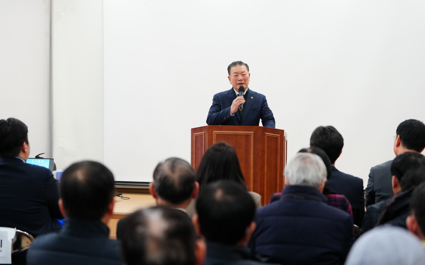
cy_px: 137
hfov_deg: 28.6
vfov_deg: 18.1
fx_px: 834
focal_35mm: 72
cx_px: 213
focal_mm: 70
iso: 1000
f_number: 2.8
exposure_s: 1/160
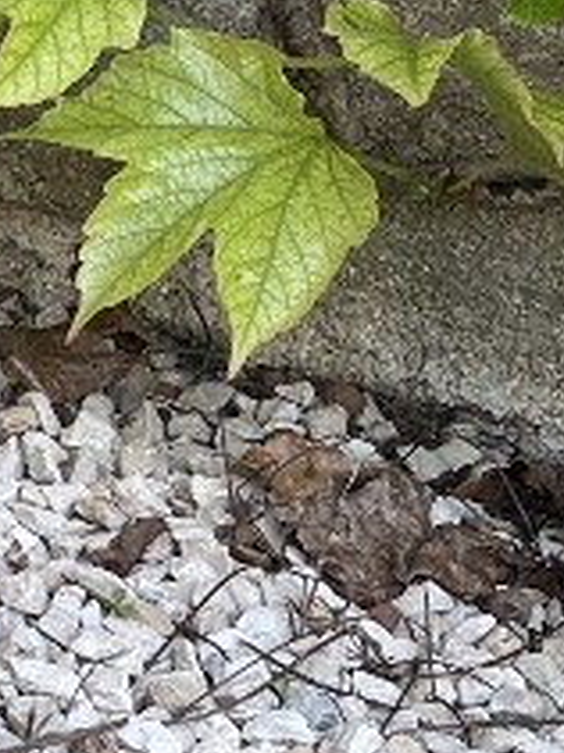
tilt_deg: -17.3
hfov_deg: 8.6
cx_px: -1010
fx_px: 3218
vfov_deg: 13.2
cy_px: -11
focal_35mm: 148
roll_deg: +1.3
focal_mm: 4.2
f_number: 1.6
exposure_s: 1/121
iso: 32
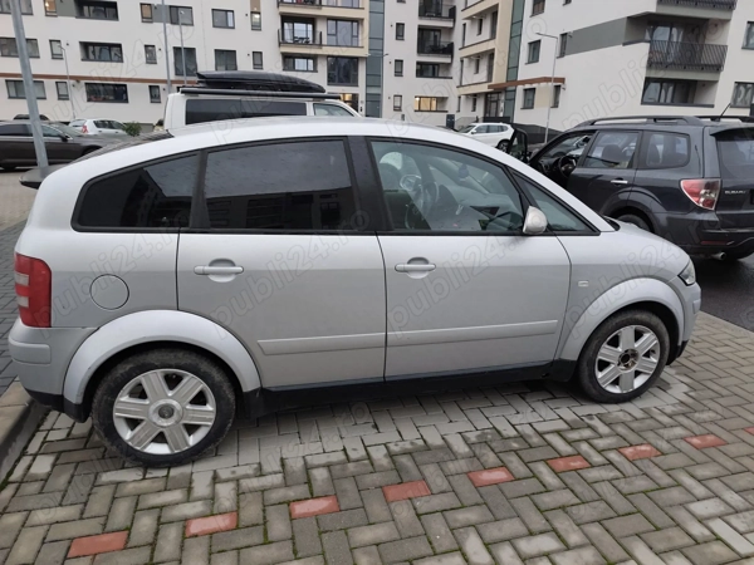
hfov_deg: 73.9
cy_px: 282
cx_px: 377
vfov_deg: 58.9
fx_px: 501
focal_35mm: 23
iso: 1250
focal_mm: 6.19
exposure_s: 1/150
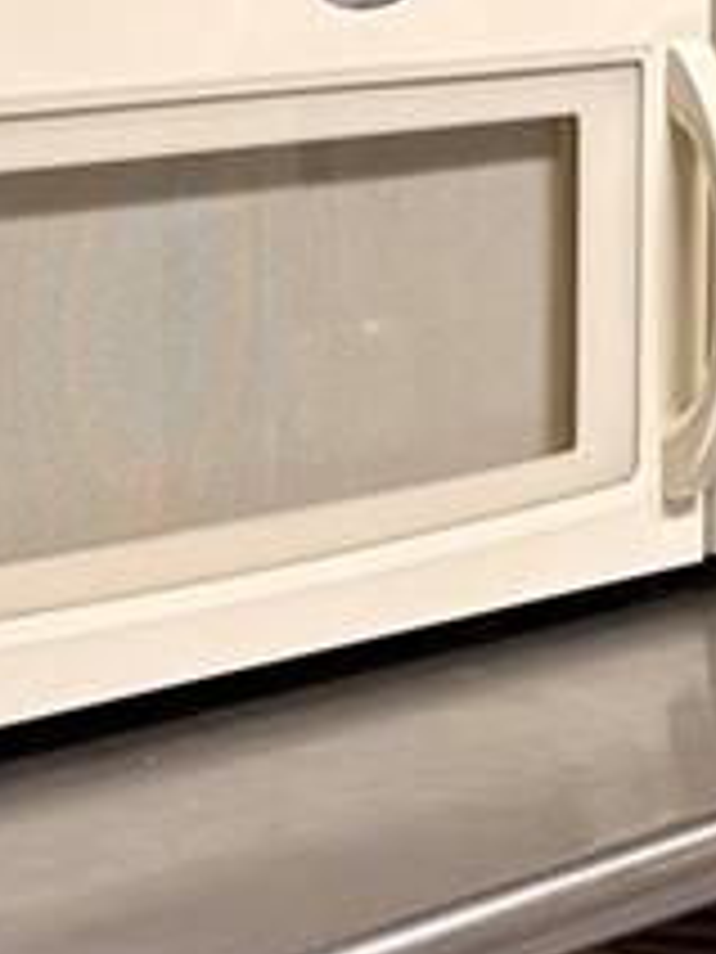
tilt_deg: -5.8
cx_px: 531
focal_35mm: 147
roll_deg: -0.2
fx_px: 4054
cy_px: 140
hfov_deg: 10.1
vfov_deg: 13.3
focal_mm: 5.96
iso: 160
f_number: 1.6
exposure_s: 1/60
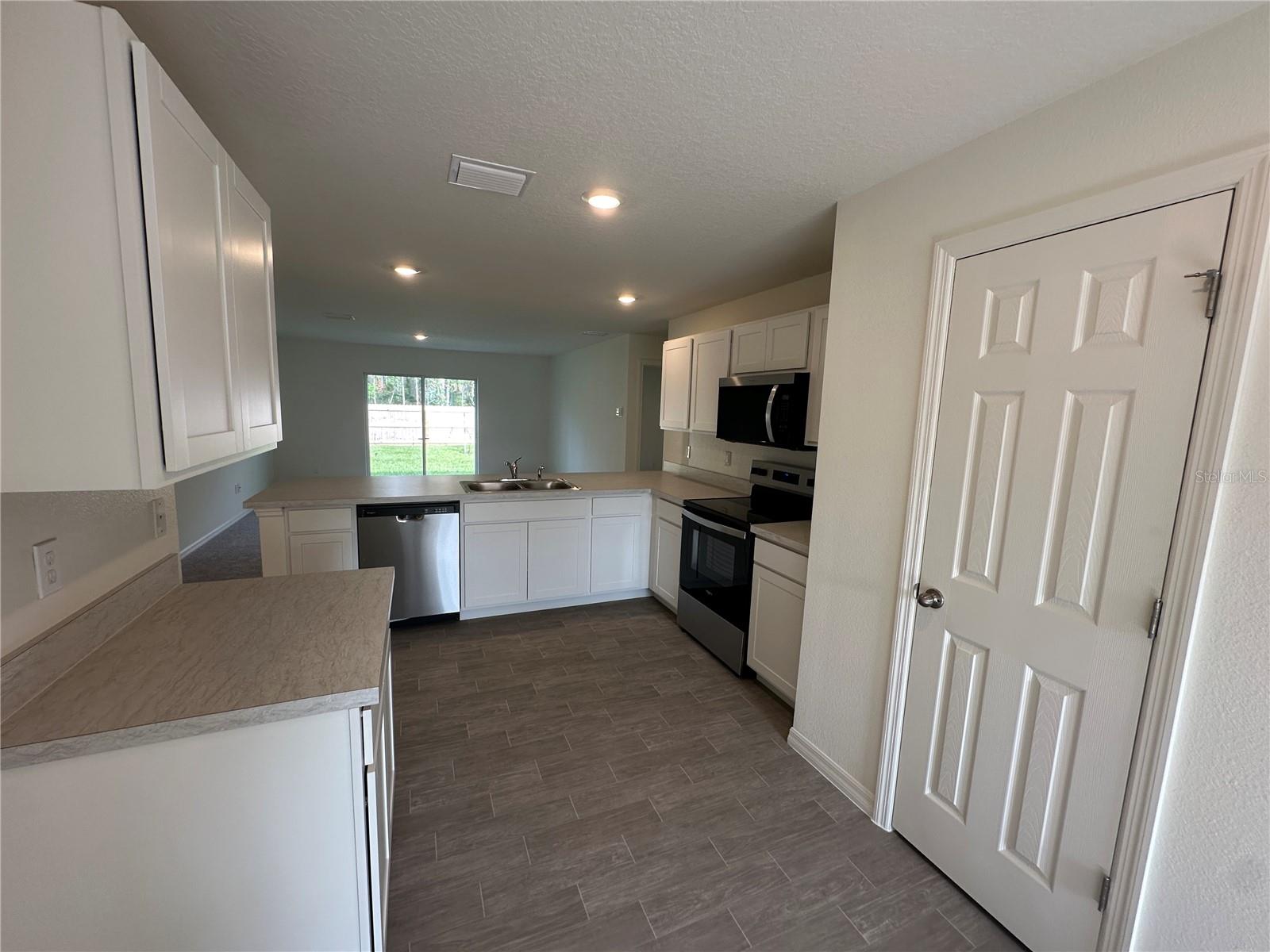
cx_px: 635
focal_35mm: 14
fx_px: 514
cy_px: 476
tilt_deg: -7.8
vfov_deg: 85.7
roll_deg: -2.2
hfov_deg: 102.1
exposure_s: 1/120
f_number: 2.2
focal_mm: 2.22
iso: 100
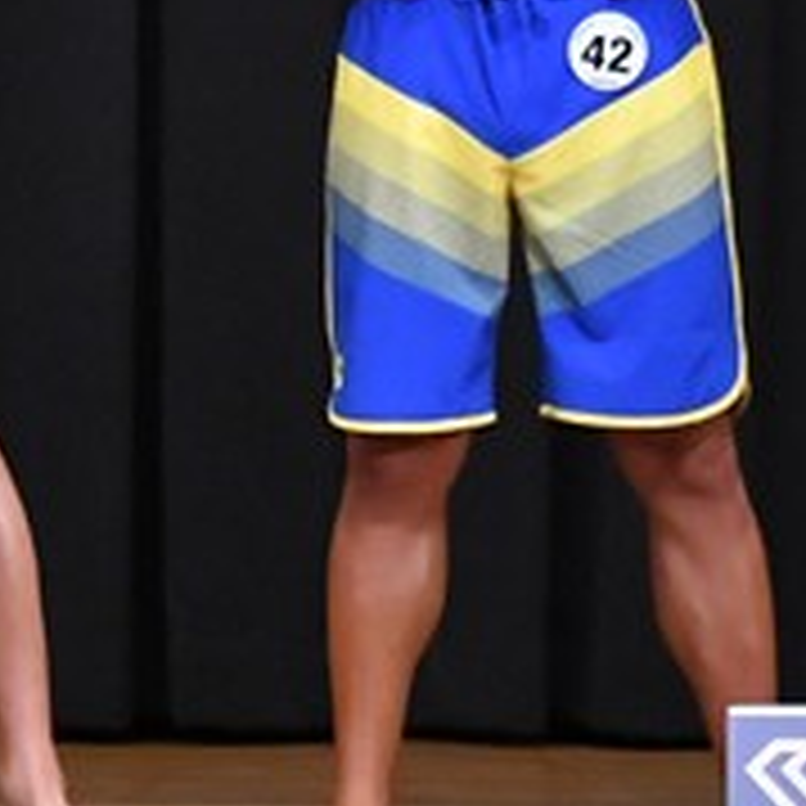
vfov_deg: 2.4
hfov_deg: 2.4
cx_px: -142
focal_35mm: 745
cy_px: -81
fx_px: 19625
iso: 8000
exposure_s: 1/400
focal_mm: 135
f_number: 5.6
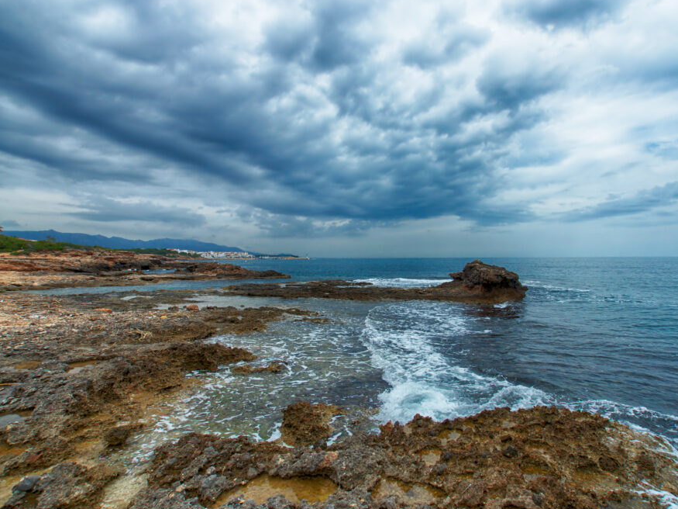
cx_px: 384
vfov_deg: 69.9
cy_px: 261
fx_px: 364
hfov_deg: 85.5
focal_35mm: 19
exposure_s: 1/320
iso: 100
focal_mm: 11
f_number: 9
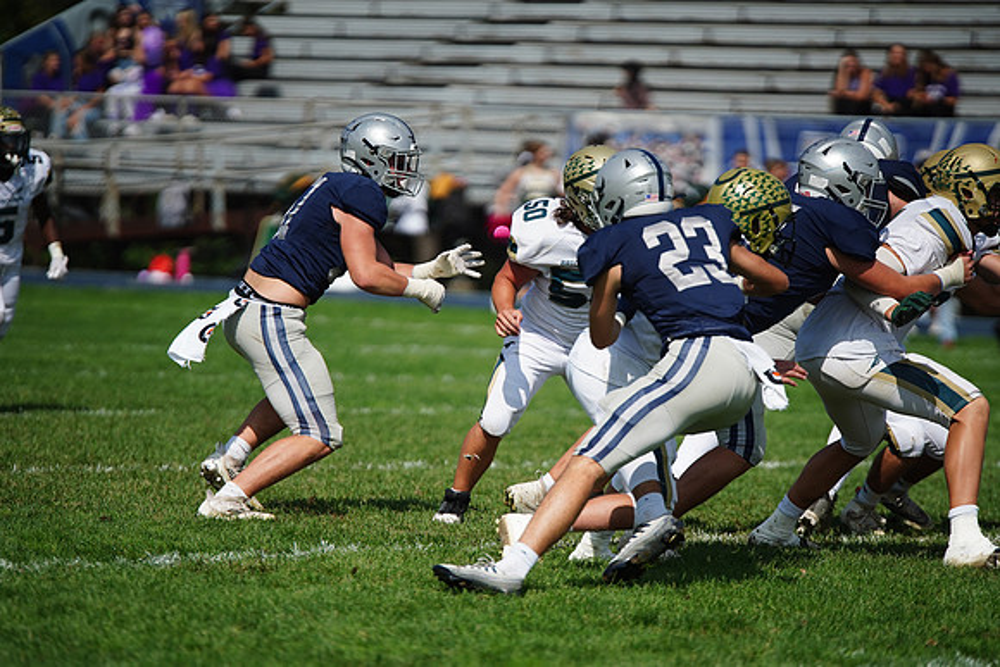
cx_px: 500
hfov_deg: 6.9
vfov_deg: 4.6
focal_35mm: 300
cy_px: 334
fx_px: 8335
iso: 400
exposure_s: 1/8000
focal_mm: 300
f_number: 2.8
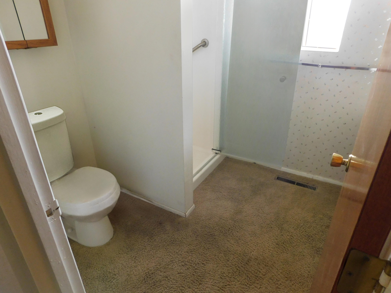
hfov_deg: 73.9
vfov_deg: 58.9
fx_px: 260
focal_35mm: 23
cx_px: 196
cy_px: 146
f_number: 3
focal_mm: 4
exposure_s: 1/30
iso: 320
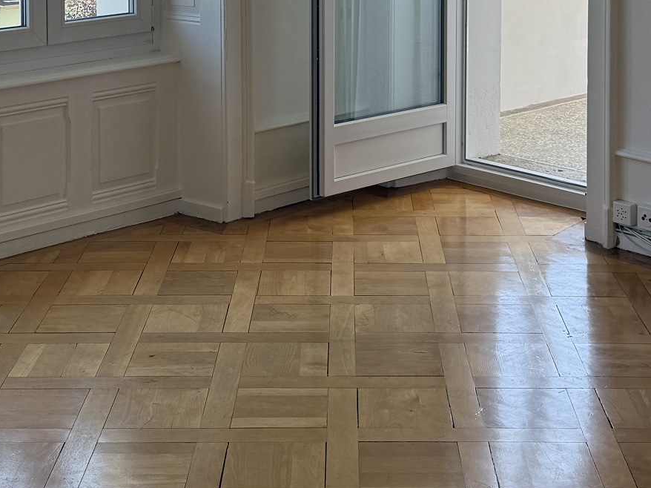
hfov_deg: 27.8
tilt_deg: -3.7
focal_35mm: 70
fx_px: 1316
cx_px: 345
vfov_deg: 20.0
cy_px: -61
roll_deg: +0.3
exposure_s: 1/414
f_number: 1.78
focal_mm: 6.76
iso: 100
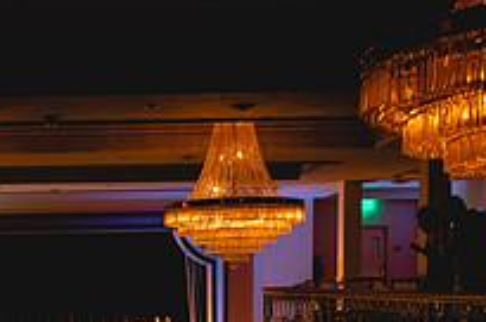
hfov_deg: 28.6
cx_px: 55
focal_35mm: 68
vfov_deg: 19.0
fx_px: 917
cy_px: 372
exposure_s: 1/60
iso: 2000
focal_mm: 24
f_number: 2.8
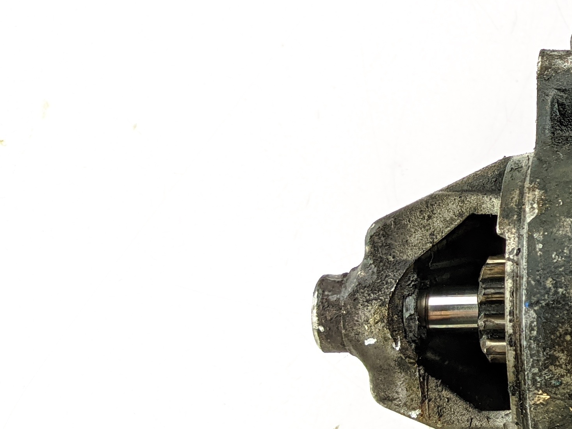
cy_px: 221
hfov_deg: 23.6
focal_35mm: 71
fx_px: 1173
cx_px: 780
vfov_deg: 20.7
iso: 1284
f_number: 1.65
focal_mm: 4.75
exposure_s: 1/1000
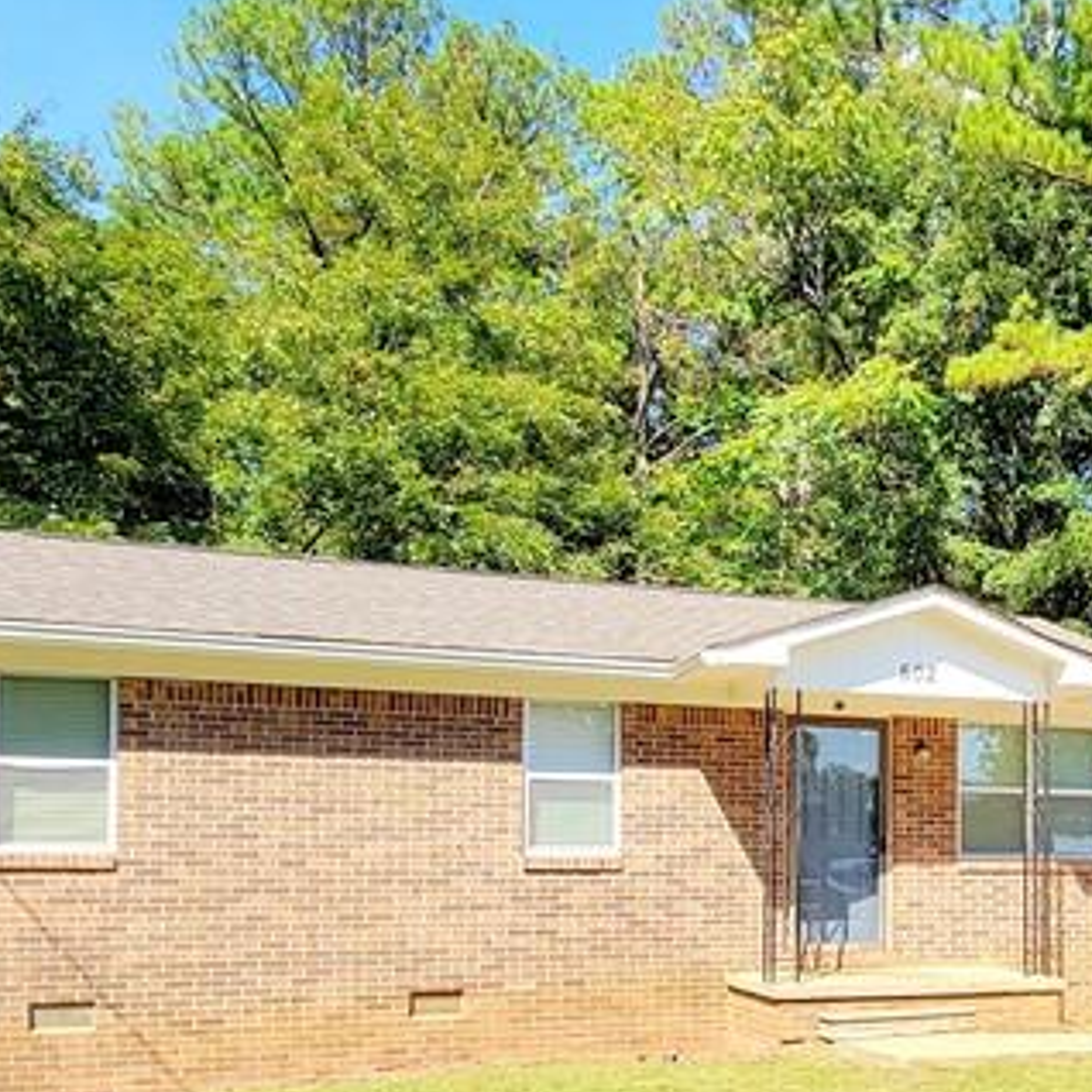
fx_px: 1321
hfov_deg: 42.3
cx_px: 920
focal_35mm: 37
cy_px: 845
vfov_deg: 43.2
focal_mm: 2.2
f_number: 2.2
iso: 50
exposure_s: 1/714
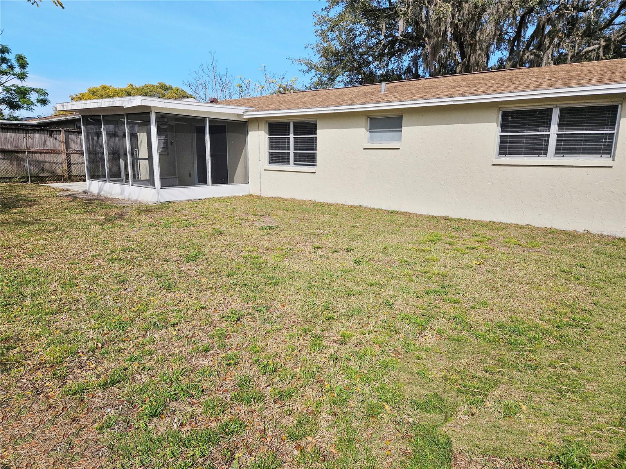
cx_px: 313
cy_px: 234
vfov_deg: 58.9
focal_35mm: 23
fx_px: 416
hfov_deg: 73.9
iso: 25
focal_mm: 5.4
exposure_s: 1/2565
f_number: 1.8
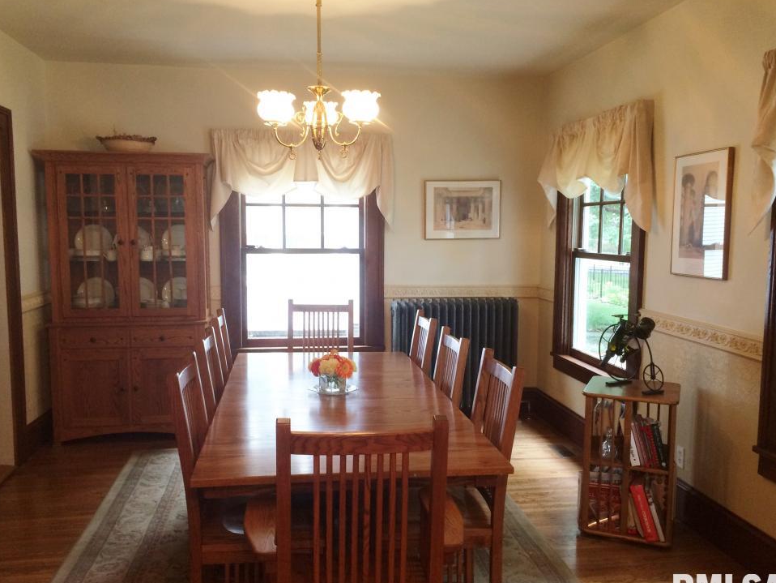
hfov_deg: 58.3
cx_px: 382
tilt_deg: -6.7
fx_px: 695
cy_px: 304
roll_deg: +0.5
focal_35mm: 31
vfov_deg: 45.4
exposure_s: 1/30
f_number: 2.2
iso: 100
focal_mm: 4.15
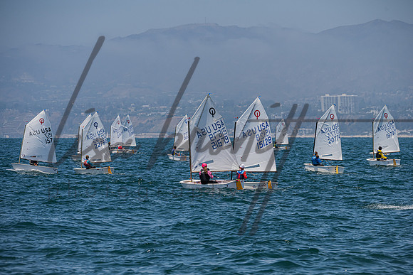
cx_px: 216
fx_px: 2588
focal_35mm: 226
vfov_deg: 6.1
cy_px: 155
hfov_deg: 9.1
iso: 250
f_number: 8
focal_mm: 200
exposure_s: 1/1250
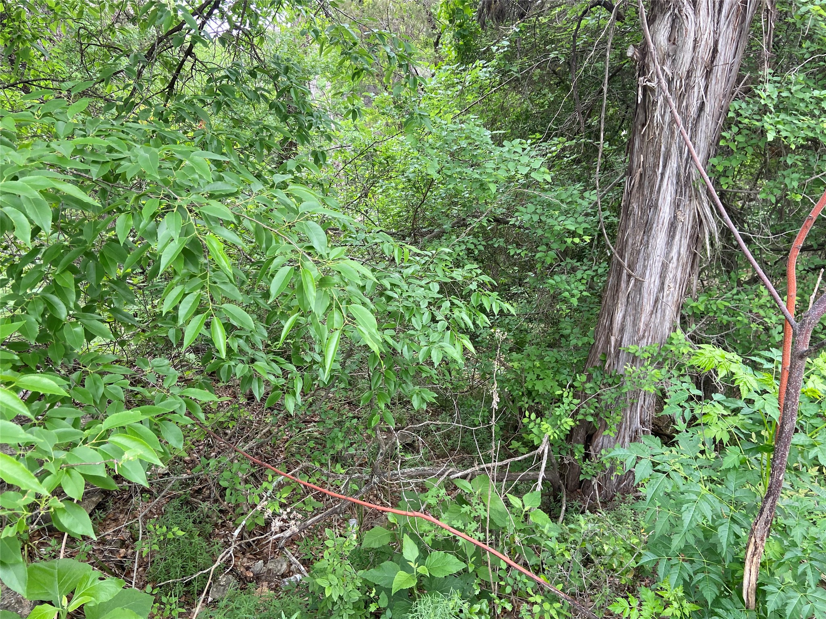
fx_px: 620
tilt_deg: -16.6
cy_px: 310
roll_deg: +2.6
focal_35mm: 26
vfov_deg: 53.1
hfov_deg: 67.3
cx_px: 413
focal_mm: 4.25
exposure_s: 1/121
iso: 64
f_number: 1.8
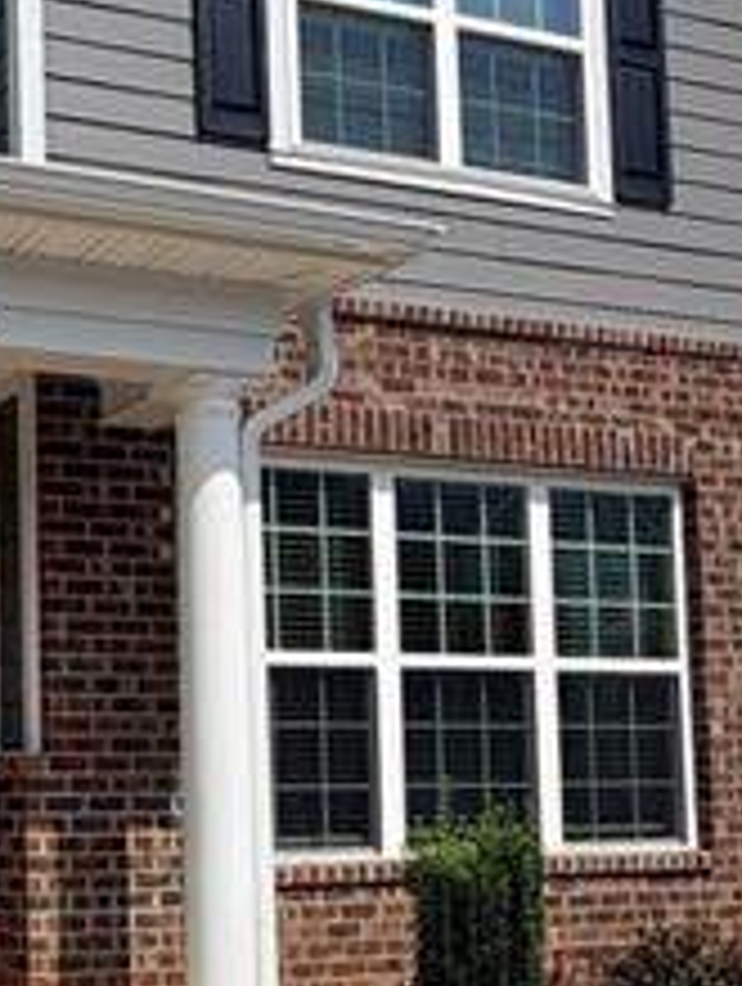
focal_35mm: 49
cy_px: 702
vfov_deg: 38.1
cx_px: -207
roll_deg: +0.7
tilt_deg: +3.6
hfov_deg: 25.8
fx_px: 1396
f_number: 2.2
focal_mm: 2.22
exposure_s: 1/1211
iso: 20
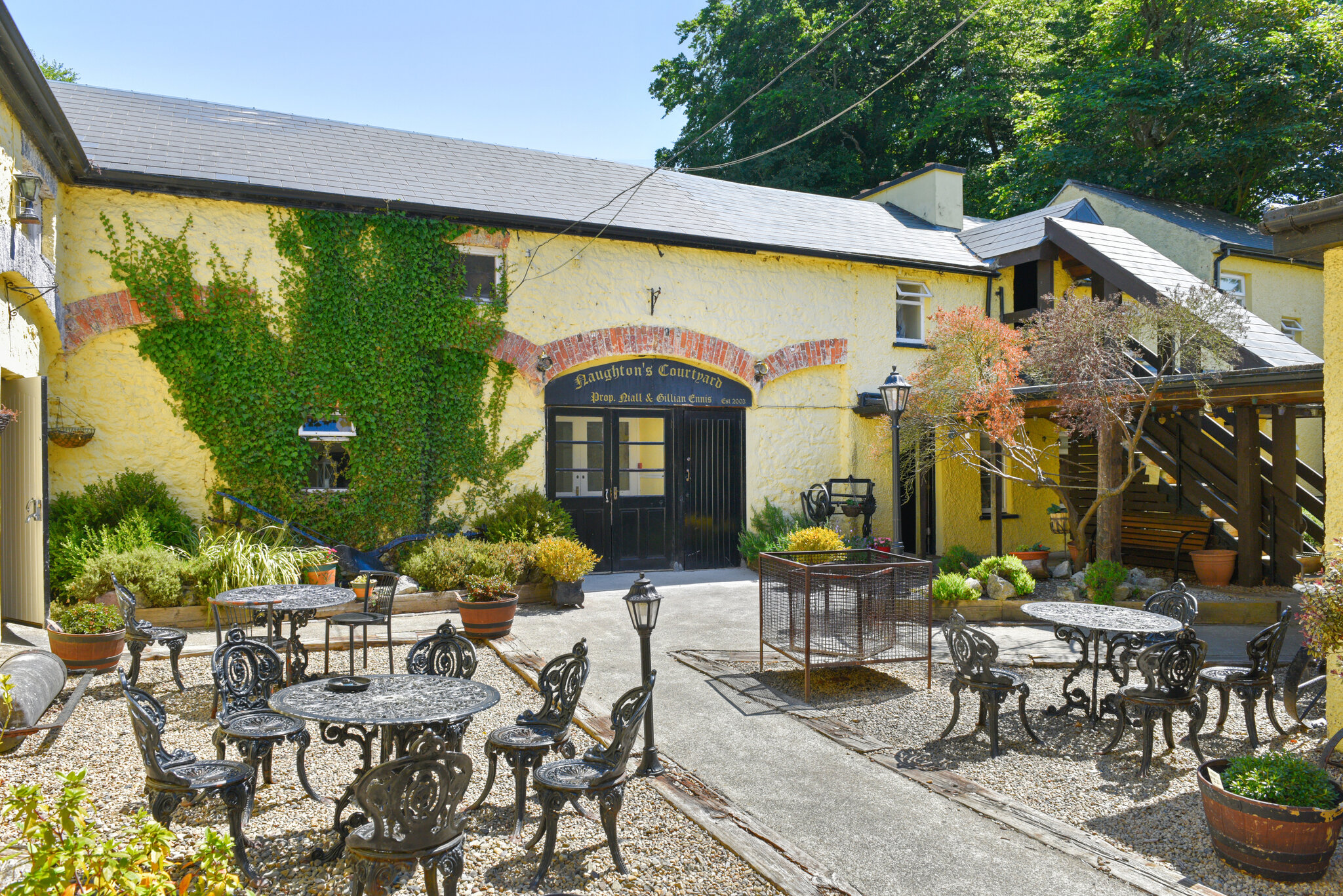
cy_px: 448
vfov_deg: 53.2
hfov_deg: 73.7
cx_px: 672
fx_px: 896
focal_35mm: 24
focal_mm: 24
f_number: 8
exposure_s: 1/400
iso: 200
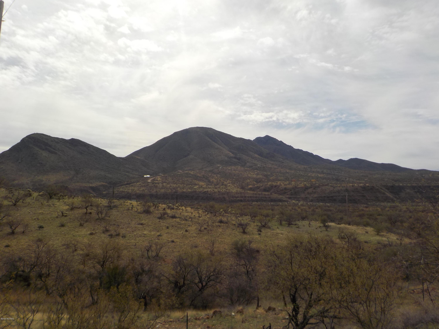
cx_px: 220
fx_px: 380
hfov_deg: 60.0
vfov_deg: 46.8
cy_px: 164
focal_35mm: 30
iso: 125
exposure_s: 1/640
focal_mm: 4.1
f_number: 6.6
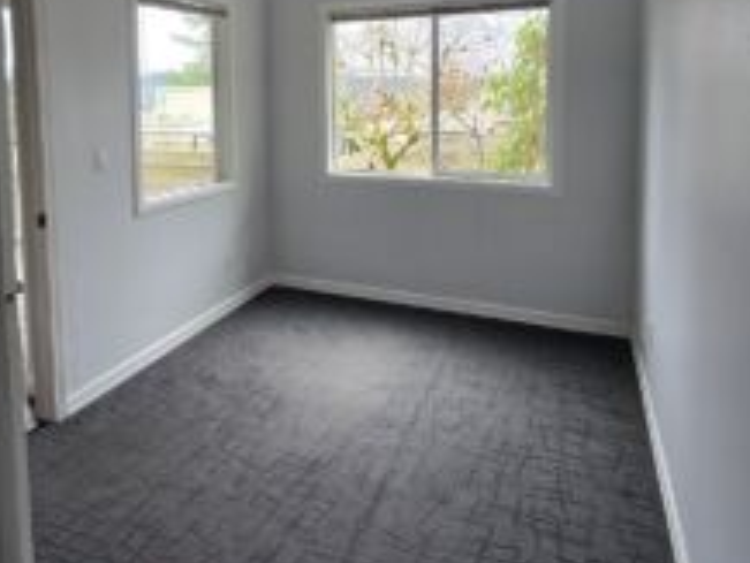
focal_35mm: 24
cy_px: 135
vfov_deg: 54.0
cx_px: 304
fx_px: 520
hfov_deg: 70.9
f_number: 2.2
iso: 250
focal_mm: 2.2
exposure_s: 1/60
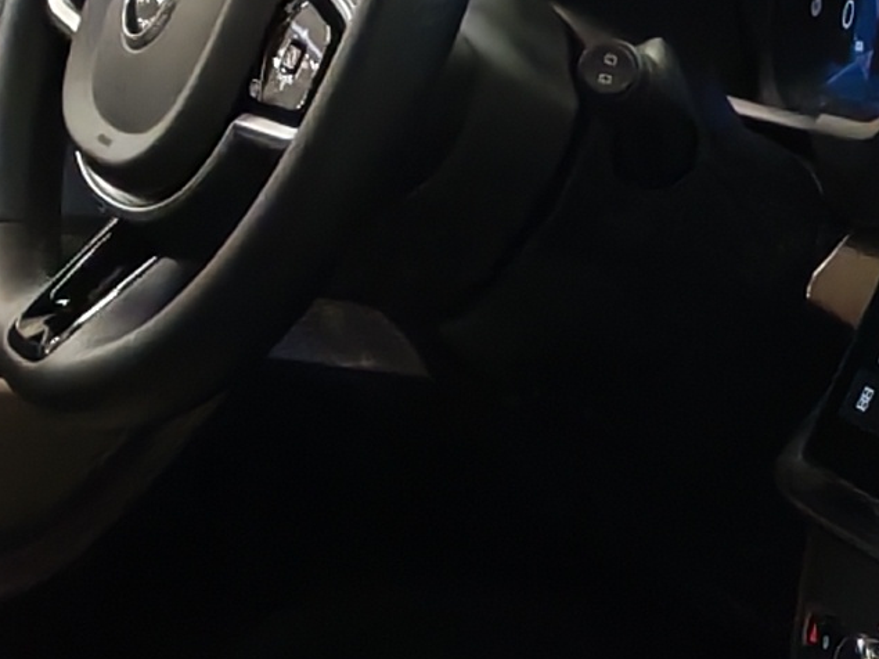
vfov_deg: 7.3
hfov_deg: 9.4
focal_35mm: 200
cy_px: 933
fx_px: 5078
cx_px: 1644
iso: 1250
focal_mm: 6.12
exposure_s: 1/100
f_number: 1.9
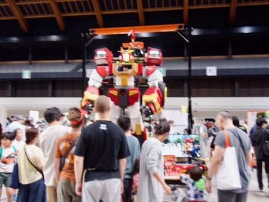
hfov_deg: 51.4
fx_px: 280
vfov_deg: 39.7
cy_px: 101
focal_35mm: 36
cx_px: 134
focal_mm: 6.37
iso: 250
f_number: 2.5
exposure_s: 1/40
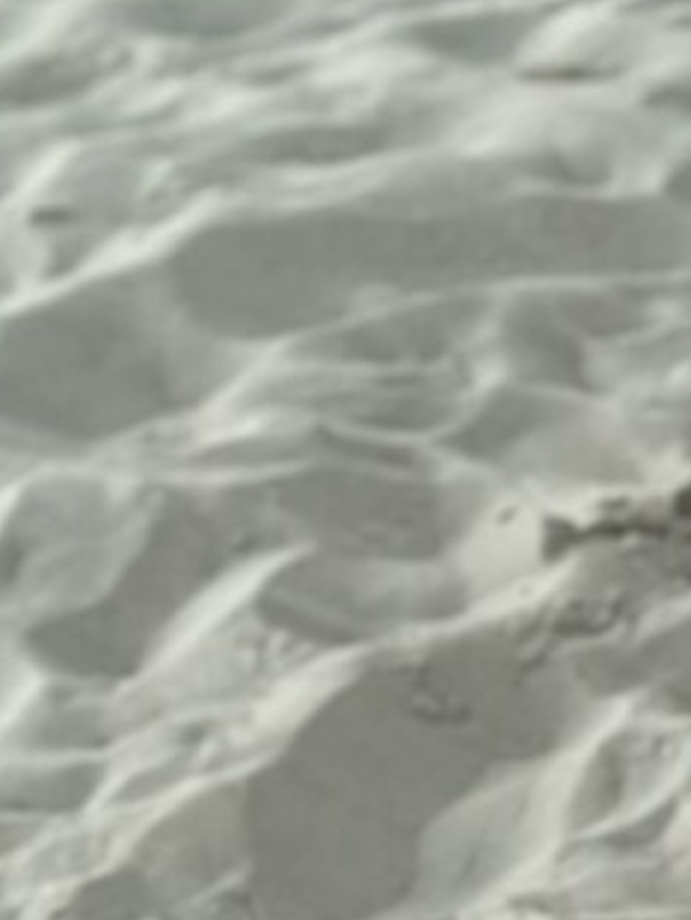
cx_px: 2144
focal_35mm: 317
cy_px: 877
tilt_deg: -22.8
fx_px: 8426
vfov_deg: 6.2
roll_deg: +3.6
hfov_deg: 4.5
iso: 80
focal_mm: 6.86
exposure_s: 1/2532
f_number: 1.78
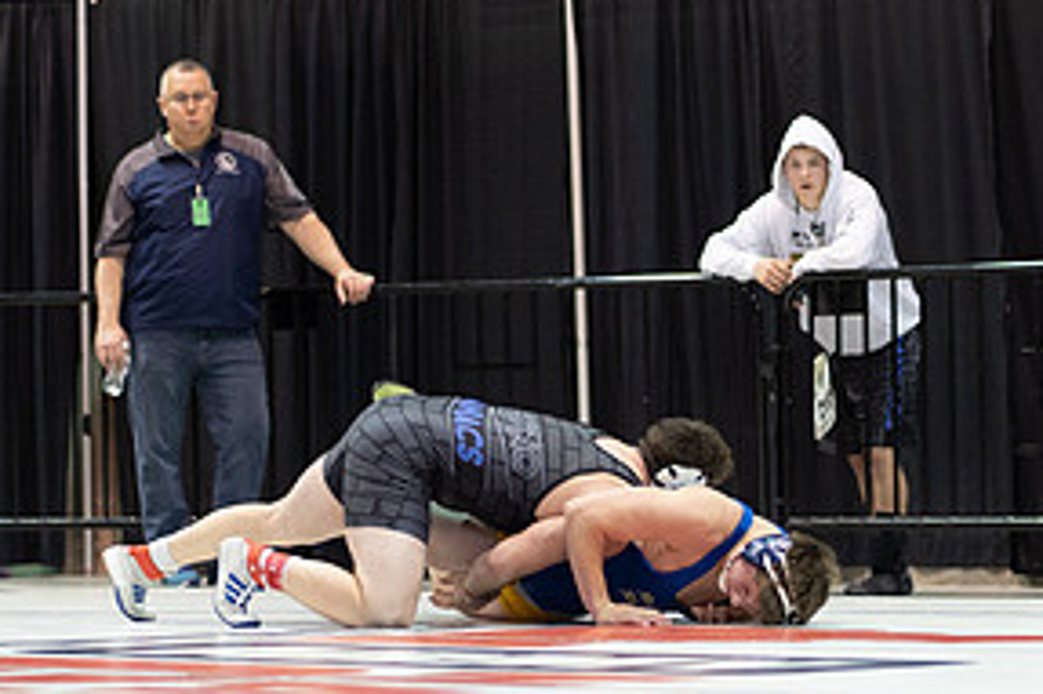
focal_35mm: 172
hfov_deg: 12.0
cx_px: 563
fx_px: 4980
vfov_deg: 8.0
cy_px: 271
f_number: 1.8
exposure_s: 1/500
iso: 2500
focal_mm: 85
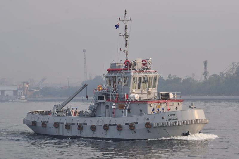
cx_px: 120
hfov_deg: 17.1
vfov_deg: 11.4
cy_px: 80
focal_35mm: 120
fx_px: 796
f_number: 10
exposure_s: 1/200
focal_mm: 80
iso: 200
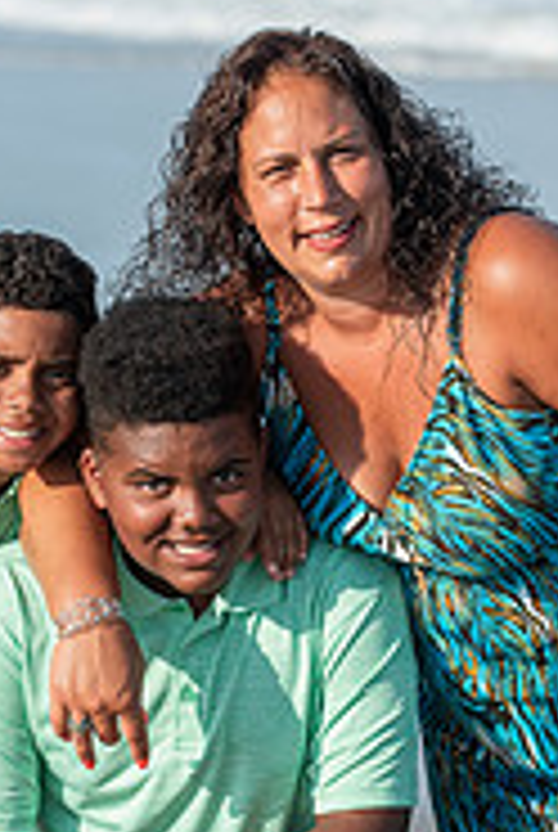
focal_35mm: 255
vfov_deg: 8.1
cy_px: 544
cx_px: 248
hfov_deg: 5.4
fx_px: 5906
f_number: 4
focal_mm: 105
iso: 250
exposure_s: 1/2500
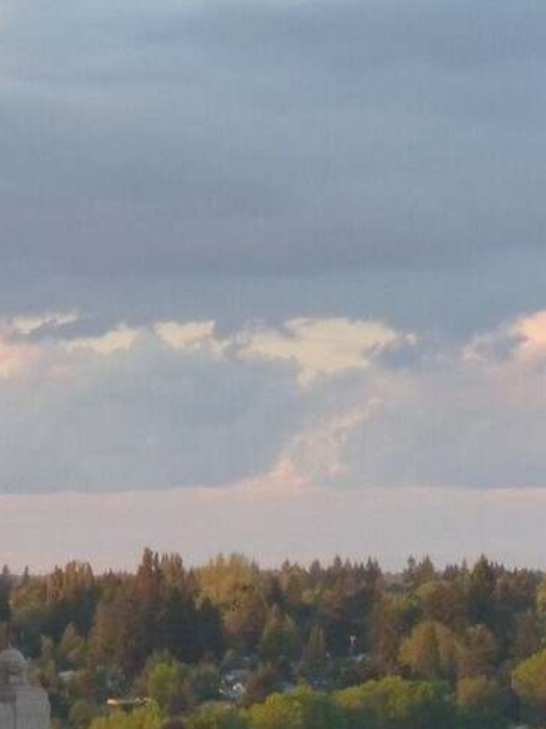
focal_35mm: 424
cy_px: 802
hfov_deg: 3.5
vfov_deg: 4.7
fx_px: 8917
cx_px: 46
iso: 400
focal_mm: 25.9
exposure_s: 1/60
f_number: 5.4
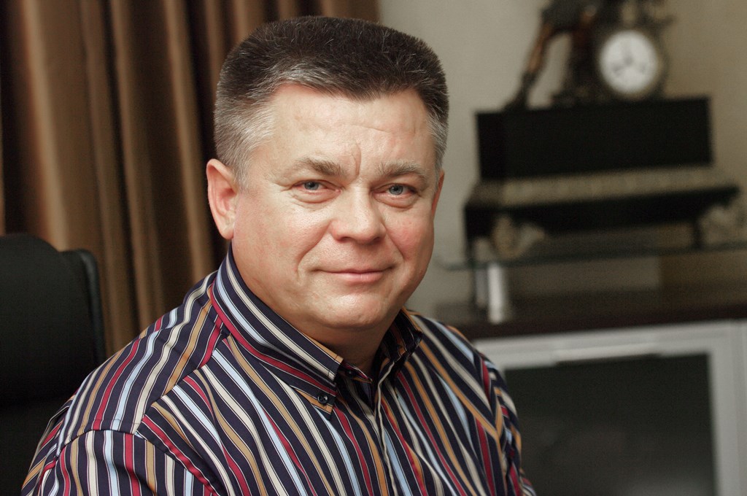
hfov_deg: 20.0
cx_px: 374
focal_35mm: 102
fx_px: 2114
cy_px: 248
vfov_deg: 13.4
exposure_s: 1/180
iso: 400
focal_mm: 68
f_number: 4
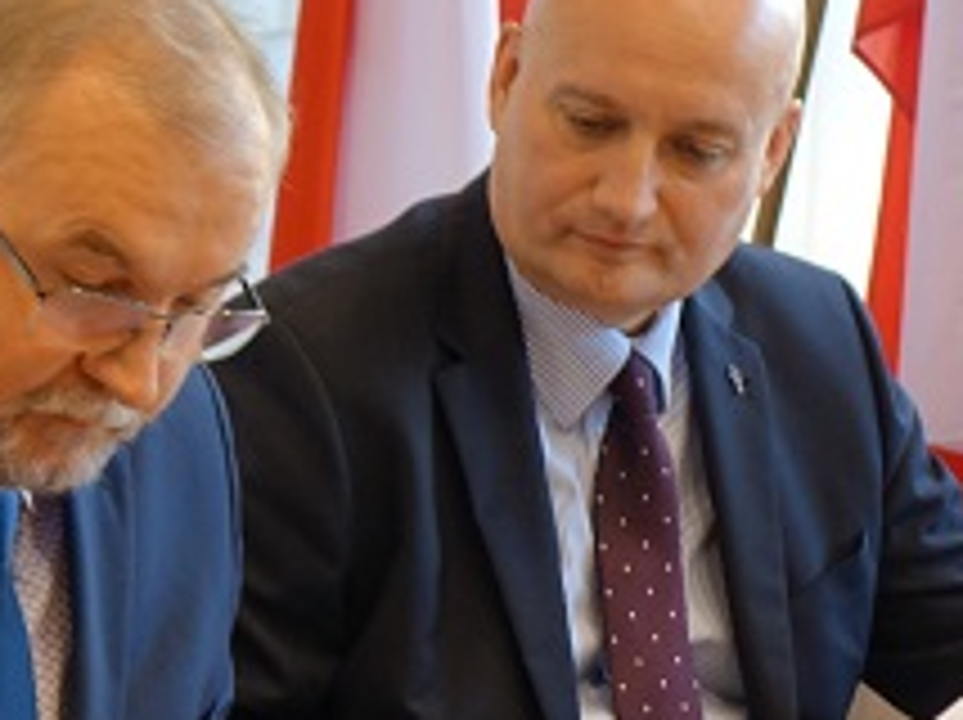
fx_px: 4196
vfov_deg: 9.8
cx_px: -171
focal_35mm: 151
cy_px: 682
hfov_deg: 12.8
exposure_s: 1/50
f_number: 2.8
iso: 250
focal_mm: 15.45
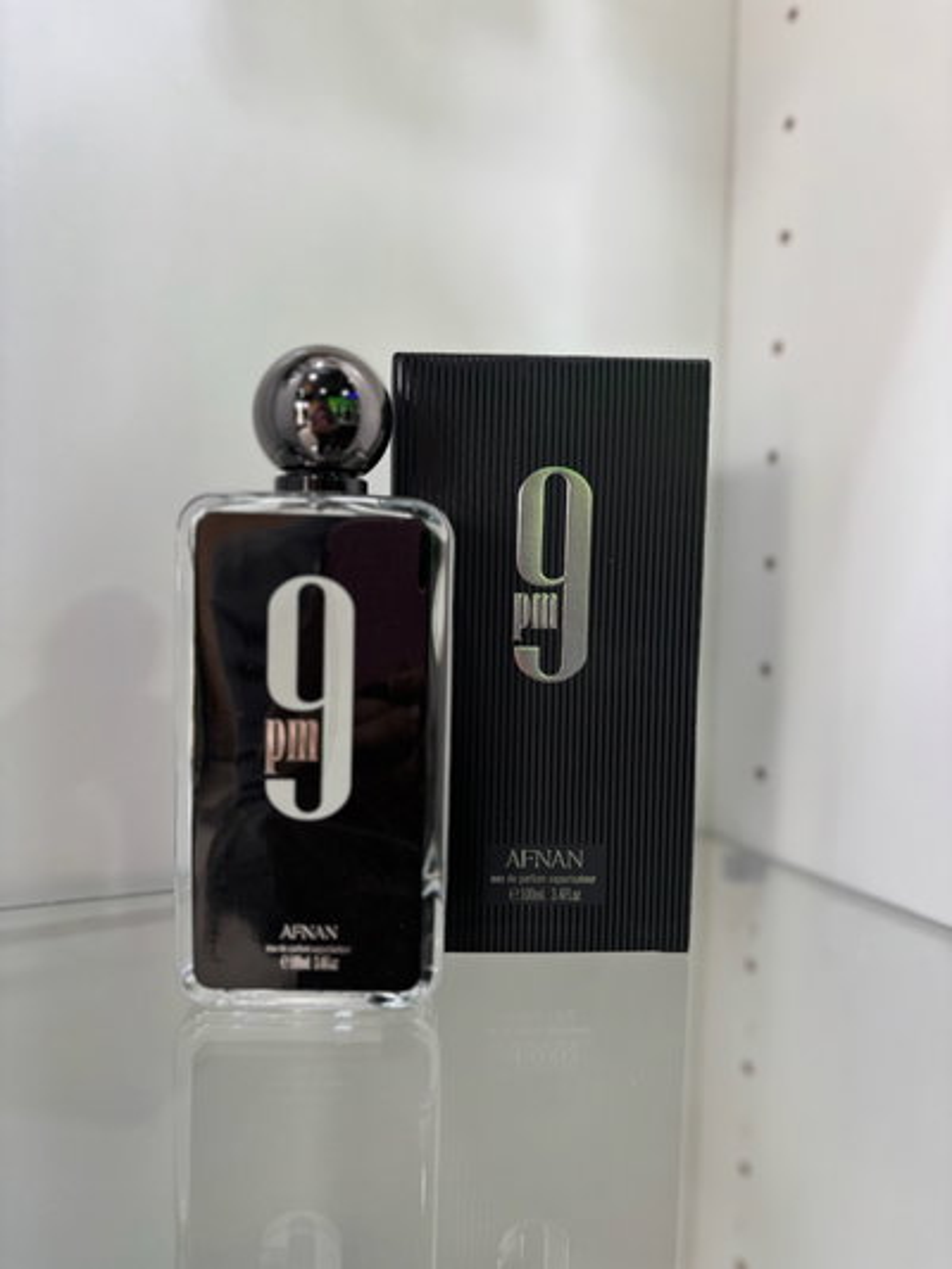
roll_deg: -2.1
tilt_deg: -3.7
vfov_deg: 67.3
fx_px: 953
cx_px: 476
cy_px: 634
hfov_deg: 53.1
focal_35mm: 26
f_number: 1.6
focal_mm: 5.96
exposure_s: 1/50
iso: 200
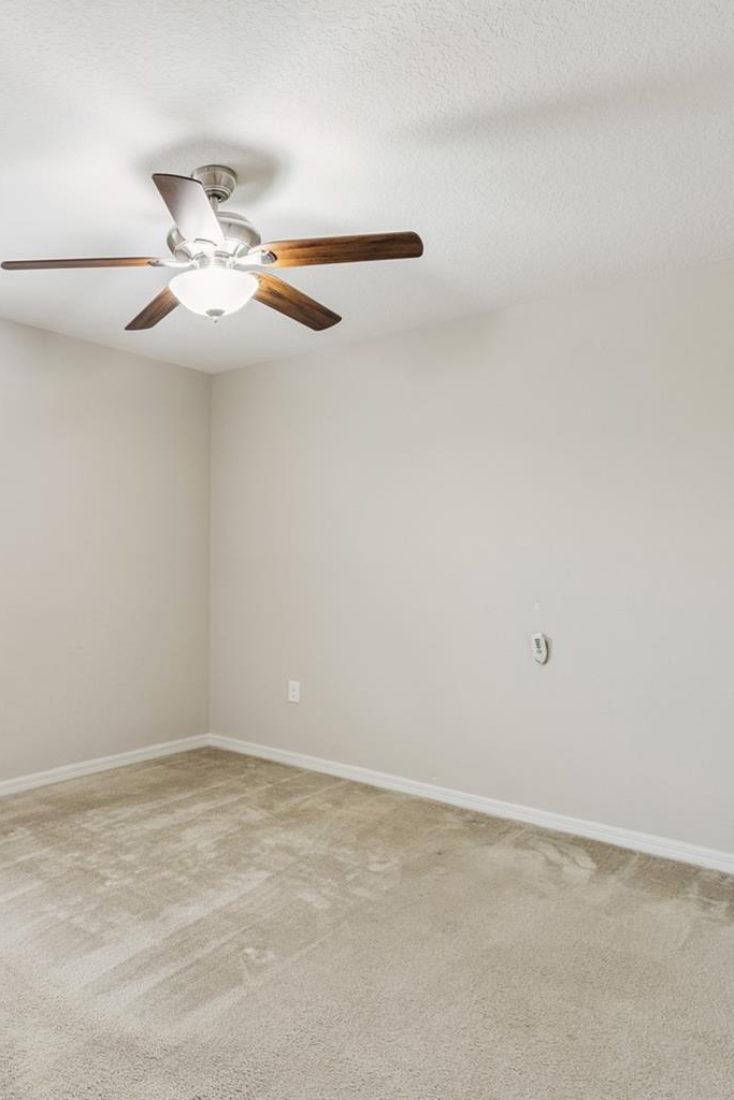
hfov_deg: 50.0
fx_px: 764
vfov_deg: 71.5
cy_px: 559
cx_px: 221
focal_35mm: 25
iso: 320
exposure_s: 1/15
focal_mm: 10.4
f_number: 5.6
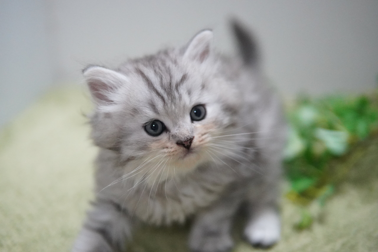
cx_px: 189
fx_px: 473
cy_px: 126
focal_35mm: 45
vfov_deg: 29.9
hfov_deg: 43.6
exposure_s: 1/1250
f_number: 1.6
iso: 8000
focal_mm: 30
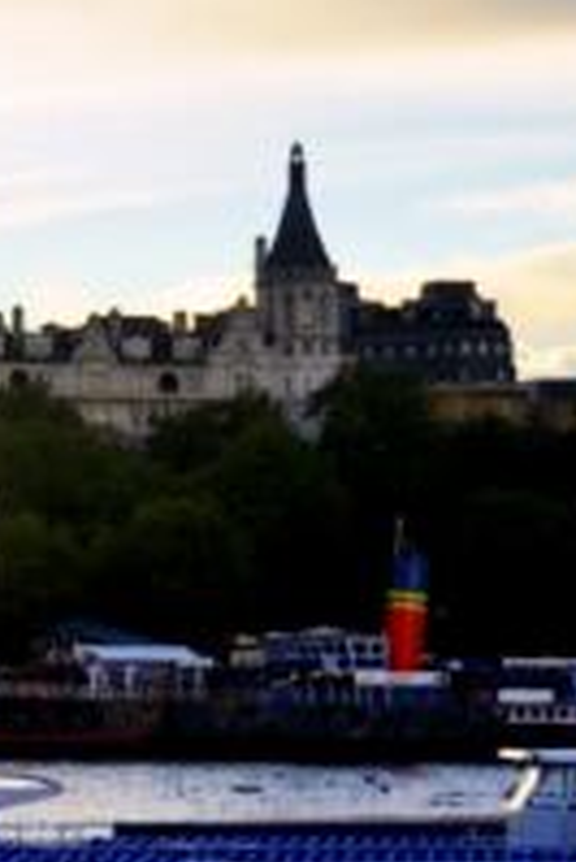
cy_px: 396
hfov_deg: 8.6
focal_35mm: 154
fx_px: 3689
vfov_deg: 13.3
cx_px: -472
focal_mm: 32
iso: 250
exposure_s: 1/1250
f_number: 5
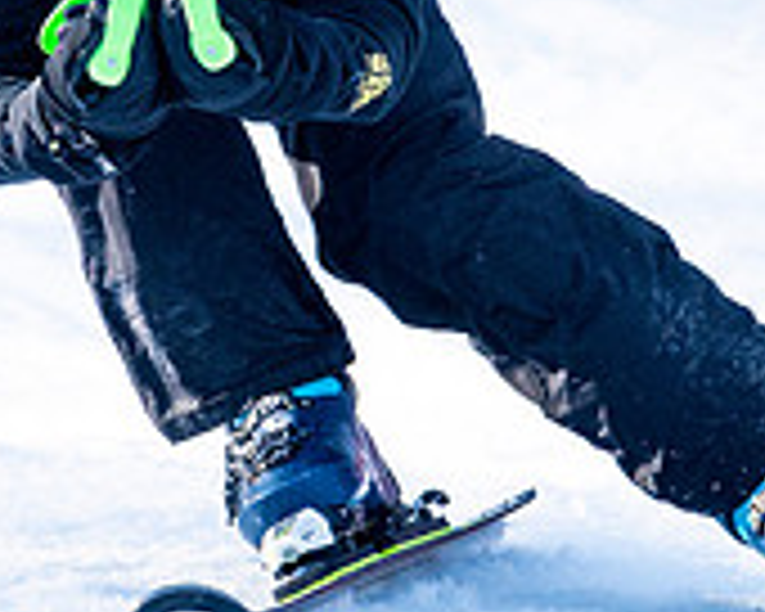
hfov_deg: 0.9
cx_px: 164
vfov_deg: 0.8
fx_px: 46550
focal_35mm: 2056
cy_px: -9
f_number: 8
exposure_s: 1/2000
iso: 1250
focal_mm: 560
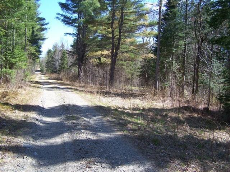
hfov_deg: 49.0
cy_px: 86
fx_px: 252
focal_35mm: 38
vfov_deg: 37.7
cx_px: 115
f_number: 2.8
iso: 64
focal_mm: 6.3
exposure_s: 1/250
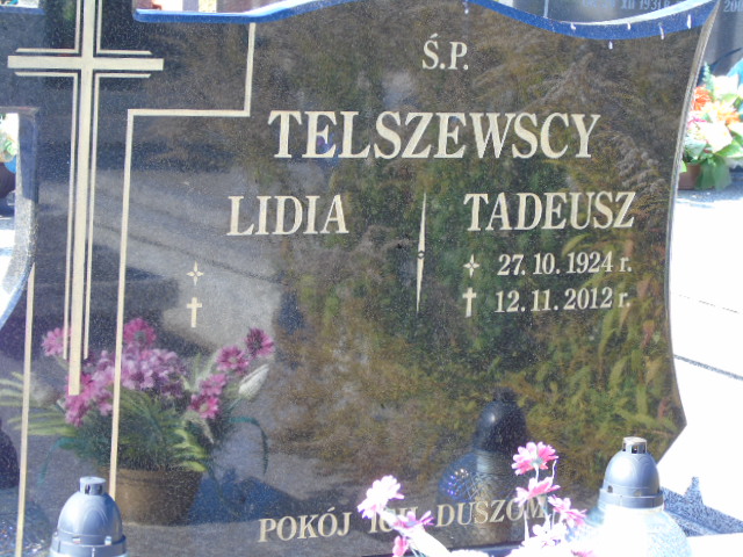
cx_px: 372
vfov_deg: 13.7
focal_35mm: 108
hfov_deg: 18.2
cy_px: 278
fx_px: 2318
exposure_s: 1/50
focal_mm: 19
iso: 80
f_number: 4.4
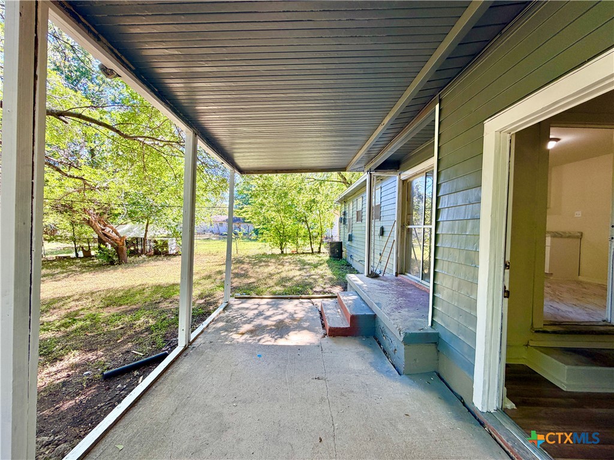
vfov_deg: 85.7
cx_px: 307
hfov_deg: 102.1
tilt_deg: -0.5
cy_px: 230
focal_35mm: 14
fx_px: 248
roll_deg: -0.9
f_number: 2.2
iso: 50
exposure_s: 1/121
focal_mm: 2.22
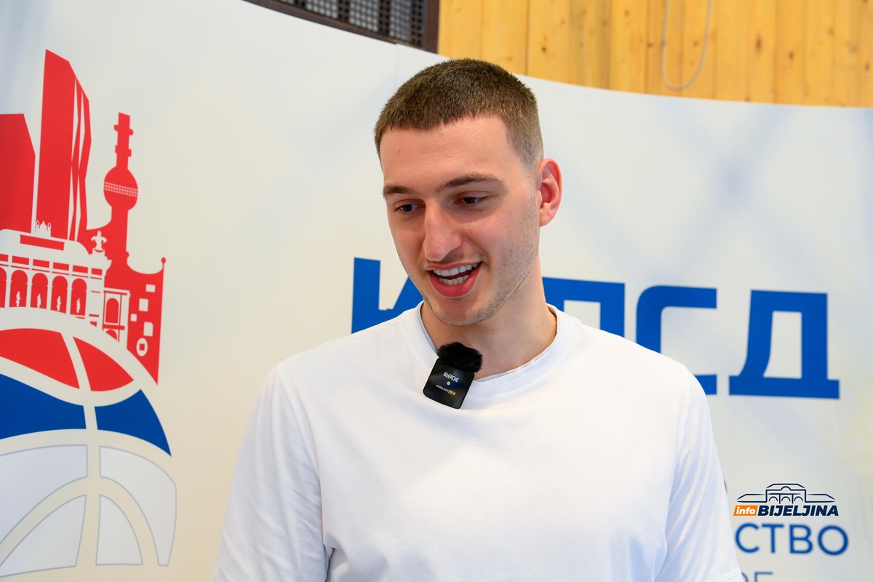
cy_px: 291
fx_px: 1164
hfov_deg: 41.1
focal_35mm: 48
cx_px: 436
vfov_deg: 28.1
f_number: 5
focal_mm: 48
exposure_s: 1/500
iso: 5000
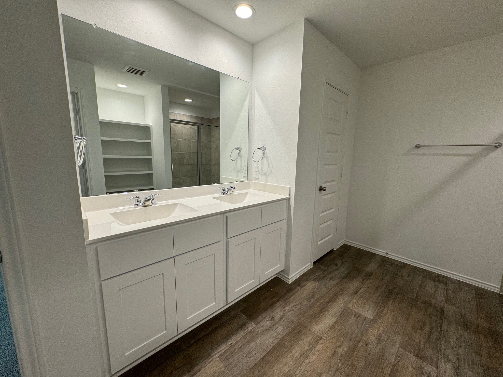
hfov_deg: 102.1
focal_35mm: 14
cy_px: 188
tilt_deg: -9.7
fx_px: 203
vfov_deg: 85.7
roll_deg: -1.0
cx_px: 252
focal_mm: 2.22
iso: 100
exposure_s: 1/120
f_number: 2.2
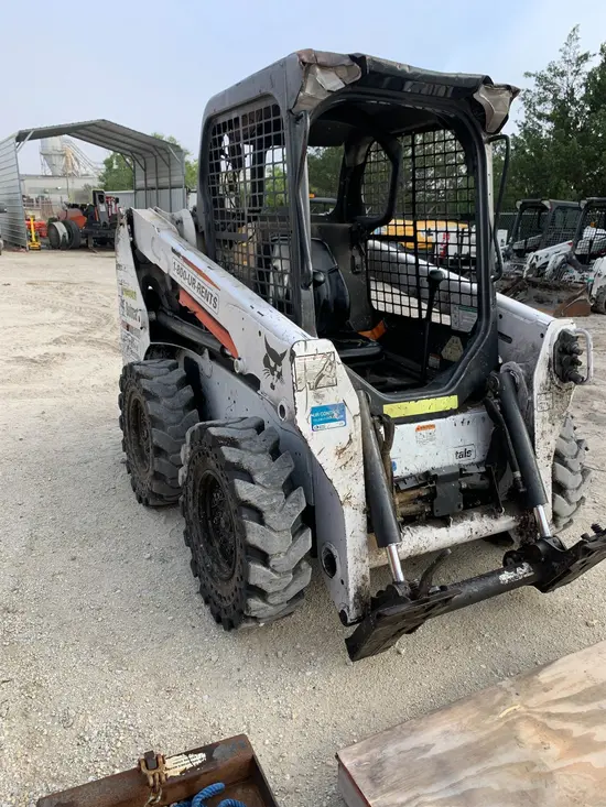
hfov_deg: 53.1
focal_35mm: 26
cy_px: 404
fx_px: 607
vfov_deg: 67.3
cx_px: 303
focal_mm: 4.25
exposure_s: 1/647
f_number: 1.8
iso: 25
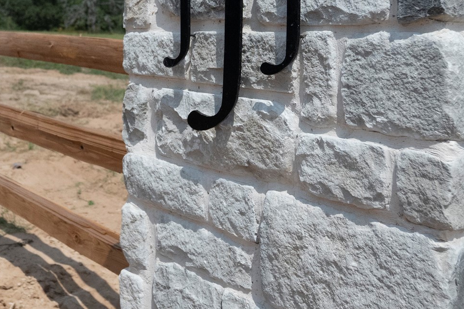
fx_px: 606
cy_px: 31
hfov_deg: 41.0
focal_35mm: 47
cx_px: 131
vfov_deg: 27.6
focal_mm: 14
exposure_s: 1/12800
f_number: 3.2
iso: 1250
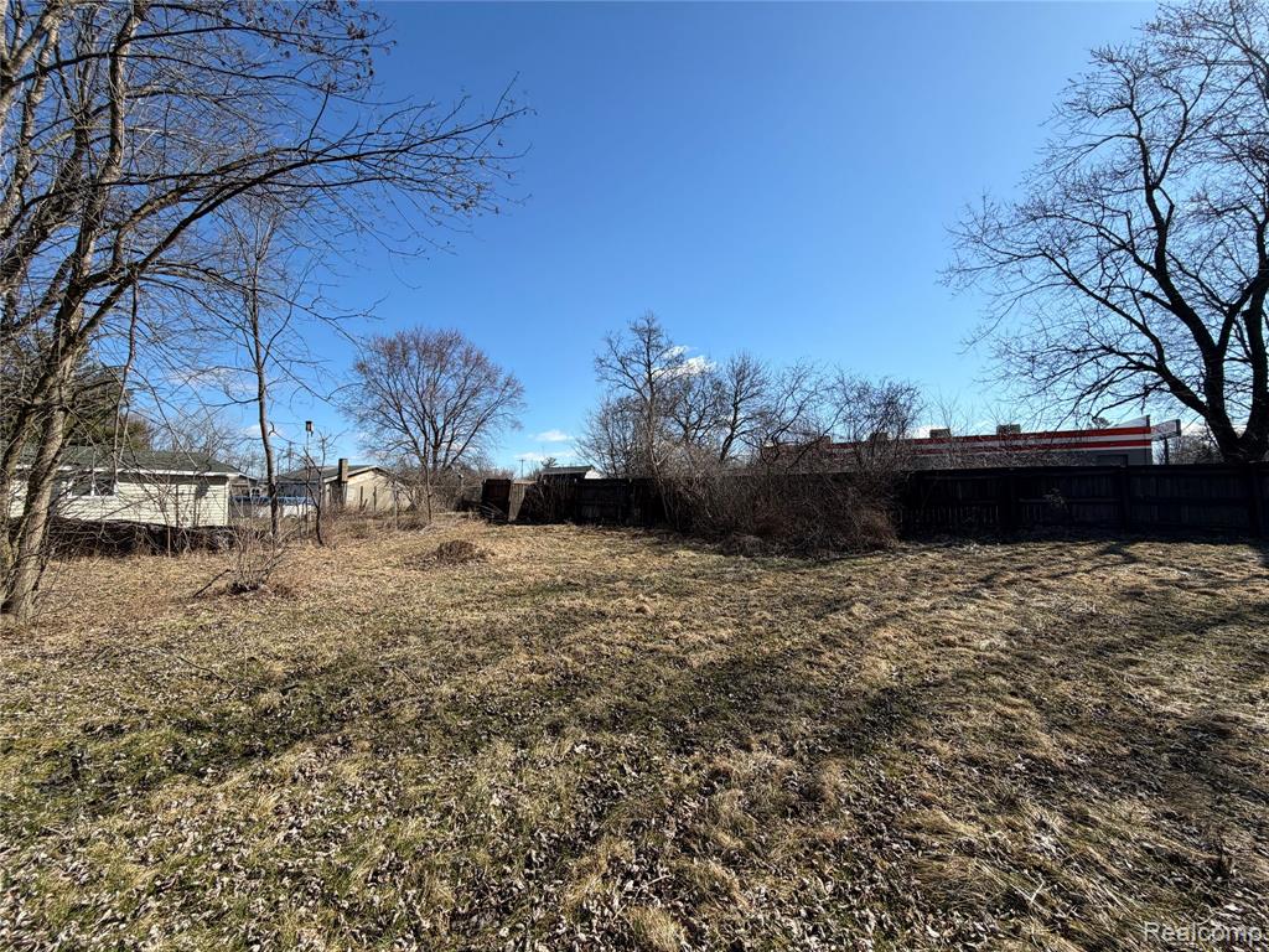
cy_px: 476
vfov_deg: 85.7
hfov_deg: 102.1
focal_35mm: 14
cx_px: 634
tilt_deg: +2.3
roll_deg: +0.2
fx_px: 513
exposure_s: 1/770
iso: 25
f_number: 2.2
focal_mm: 2.22
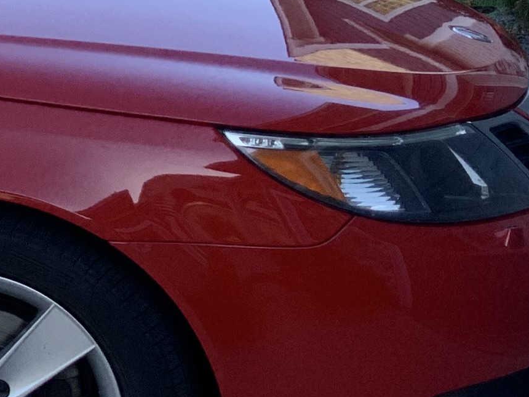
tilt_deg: -13.5
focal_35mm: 136
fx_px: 2078
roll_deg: +0.9
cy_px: 74
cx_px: -427
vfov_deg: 10.9
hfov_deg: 13.1
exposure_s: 1/400
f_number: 1.8
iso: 16
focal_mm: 3
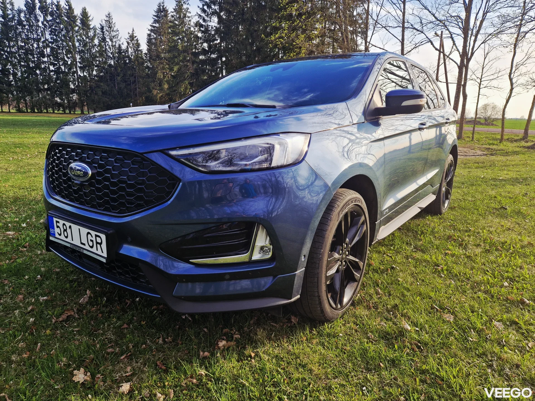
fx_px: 355
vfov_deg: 58.9
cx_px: 268
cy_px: 200
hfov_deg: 73.9
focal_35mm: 23
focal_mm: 5.4
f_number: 1.8
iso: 50
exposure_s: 1/572
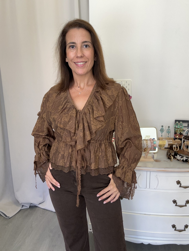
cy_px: 126
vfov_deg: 60.0
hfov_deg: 46.8
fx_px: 218
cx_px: 94
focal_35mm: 30
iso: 64
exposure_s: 1/50
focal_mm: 2.69
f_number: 1.9
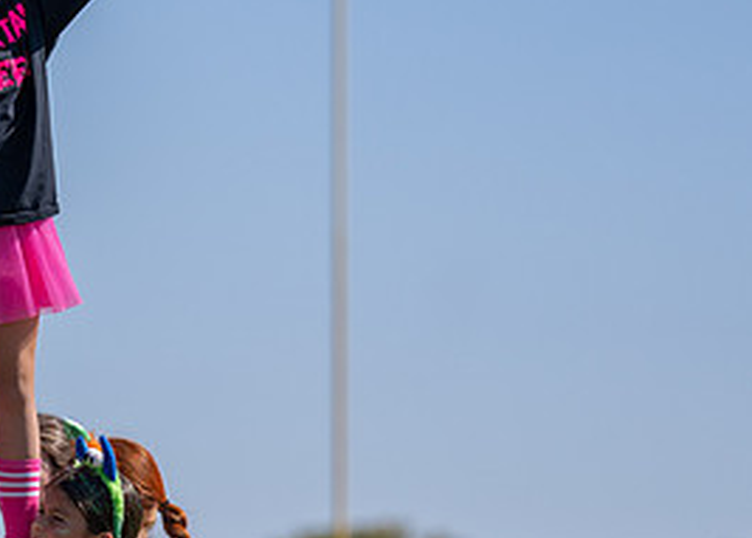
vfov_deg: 3.7
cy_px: 309
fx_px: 8248
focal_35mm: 386
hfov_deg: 5.2
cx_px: -32
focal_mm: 155
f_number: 2.8
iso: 320
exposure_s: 1/6400
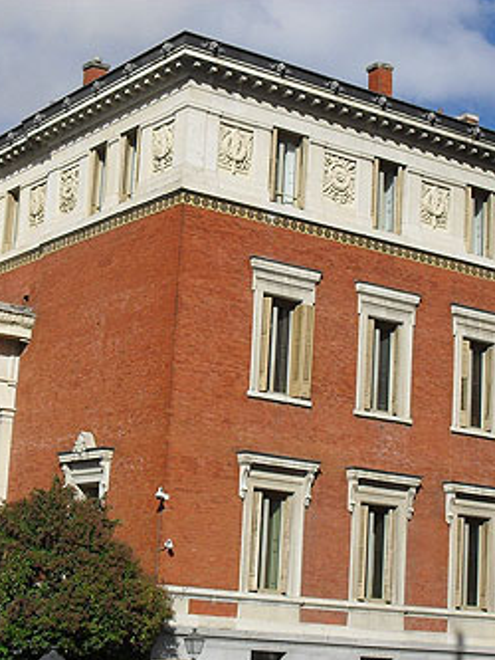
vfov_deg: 25.3
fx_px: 1467
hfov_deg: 19.1
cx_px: 180
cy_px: 331
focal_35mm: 77
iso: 100
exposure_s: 1/250
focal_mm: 10.1
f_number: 10.9
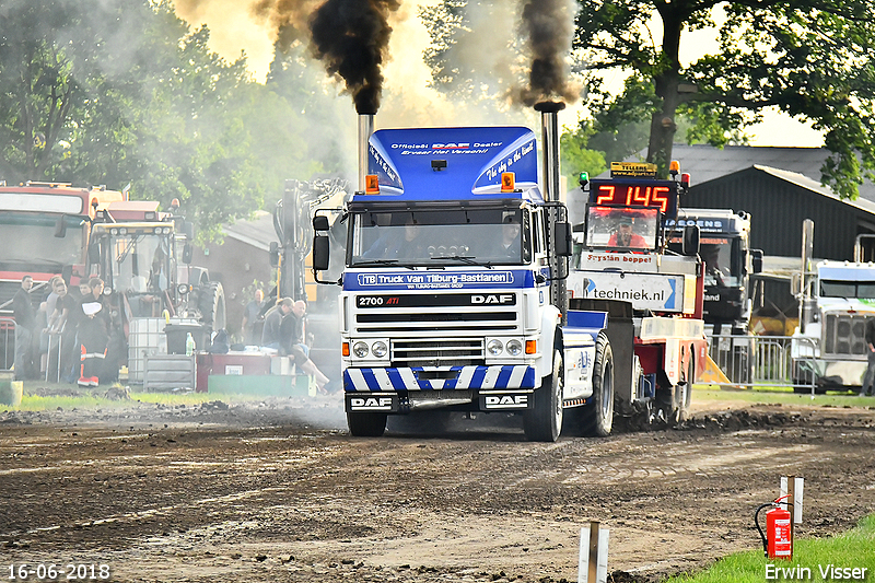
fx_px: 7107
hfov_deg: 7.0
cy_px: 292
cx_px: 438
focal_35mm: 292
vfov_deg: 4.7
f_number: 5.6
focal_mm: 195
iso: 1600
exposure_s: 1/2000
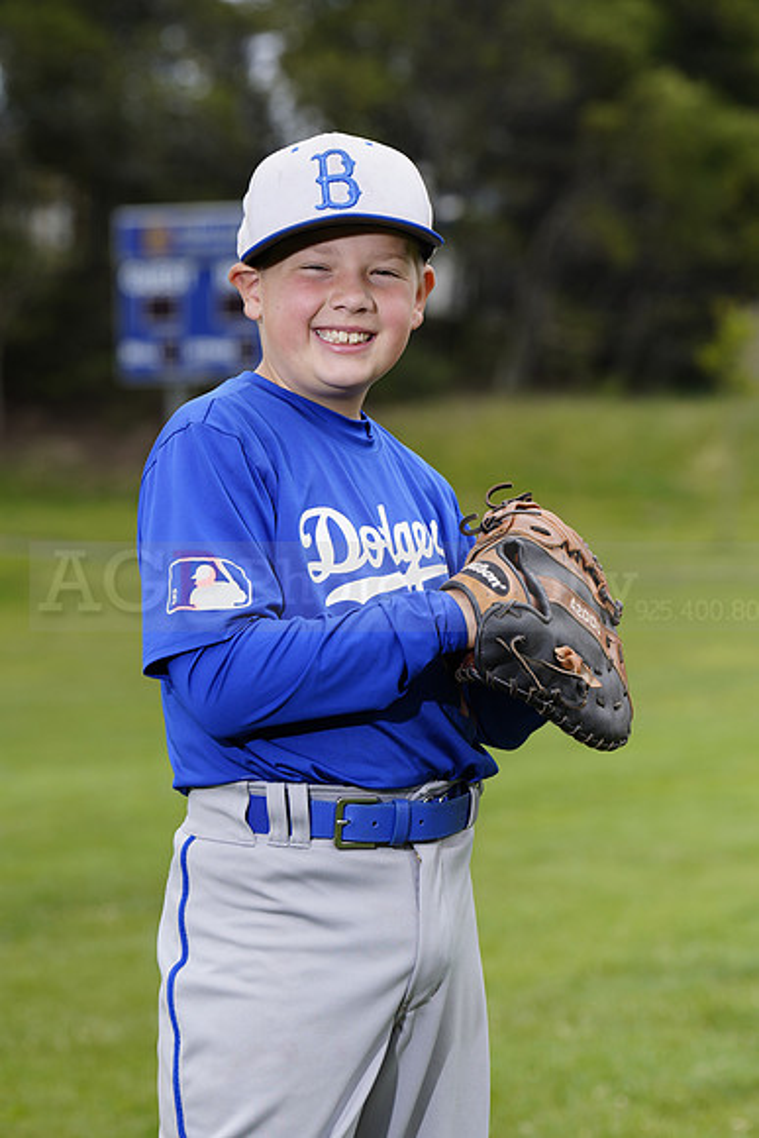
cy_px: 569
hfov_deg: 8.9
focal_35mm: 155
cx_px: 380
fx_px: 4899
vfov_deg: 13.2
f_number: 6.3
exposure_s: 1/250
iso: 100
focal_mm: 155
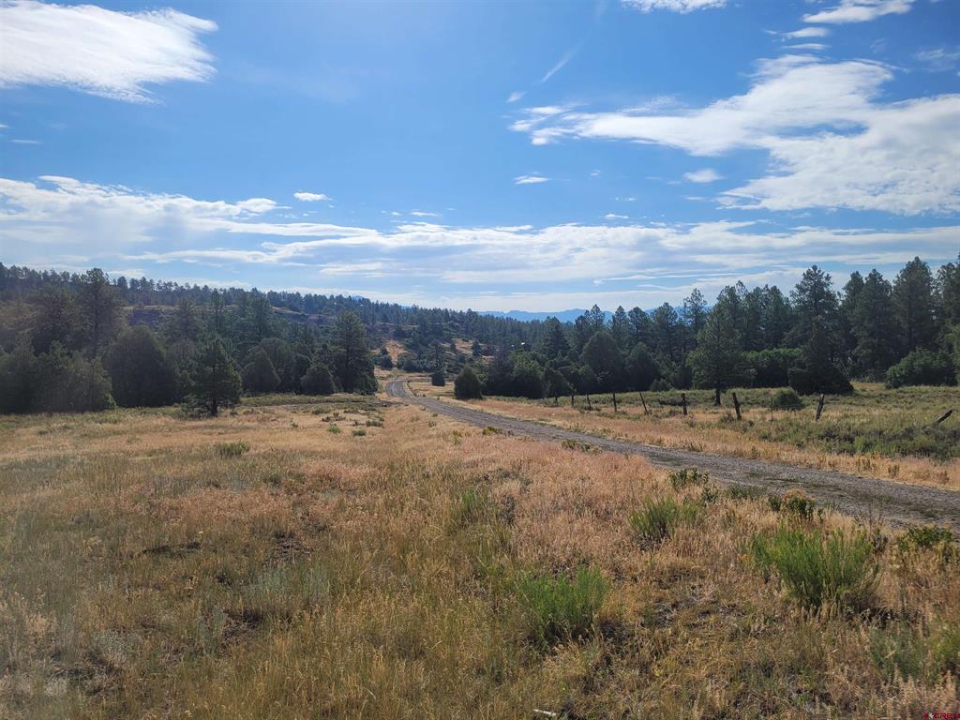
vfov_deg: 53.1
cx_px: 480
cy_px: 360
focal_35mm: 26
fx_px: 721
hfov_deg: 67.3
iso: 40
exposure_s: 1/5717
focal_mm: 5.4
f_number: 1.8
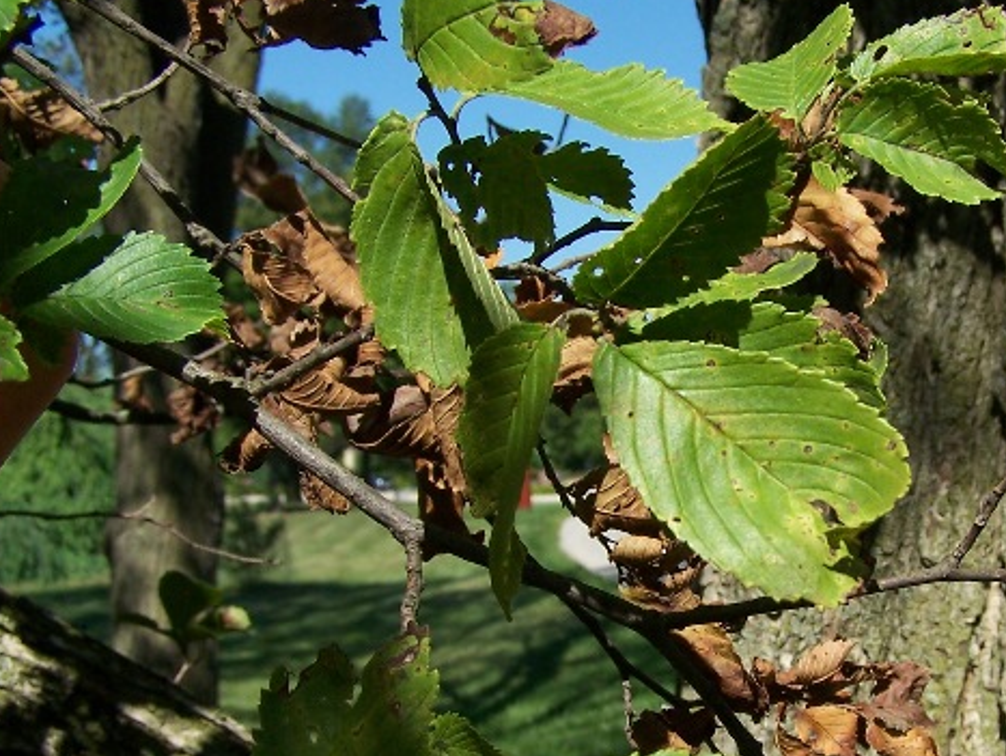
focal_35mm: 61
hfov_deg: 31.2
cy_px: 540
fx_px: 1774
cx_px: 741
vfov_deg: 23.9
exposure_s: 1/640
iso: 80
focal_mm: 6.3
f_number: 4
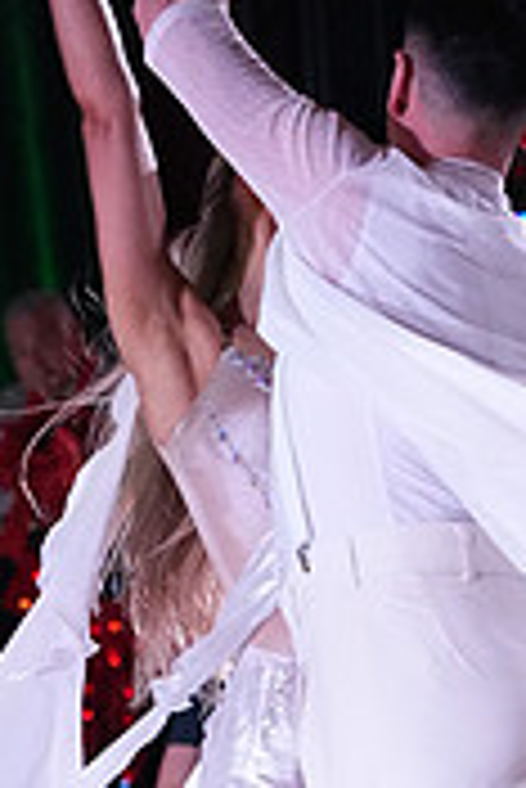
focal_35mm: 448
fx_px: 9799
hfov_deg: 3.1
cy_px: 941
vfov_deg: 4.6
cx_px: 285
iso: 8000
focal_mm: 135
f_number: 5.6
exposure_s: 1/400
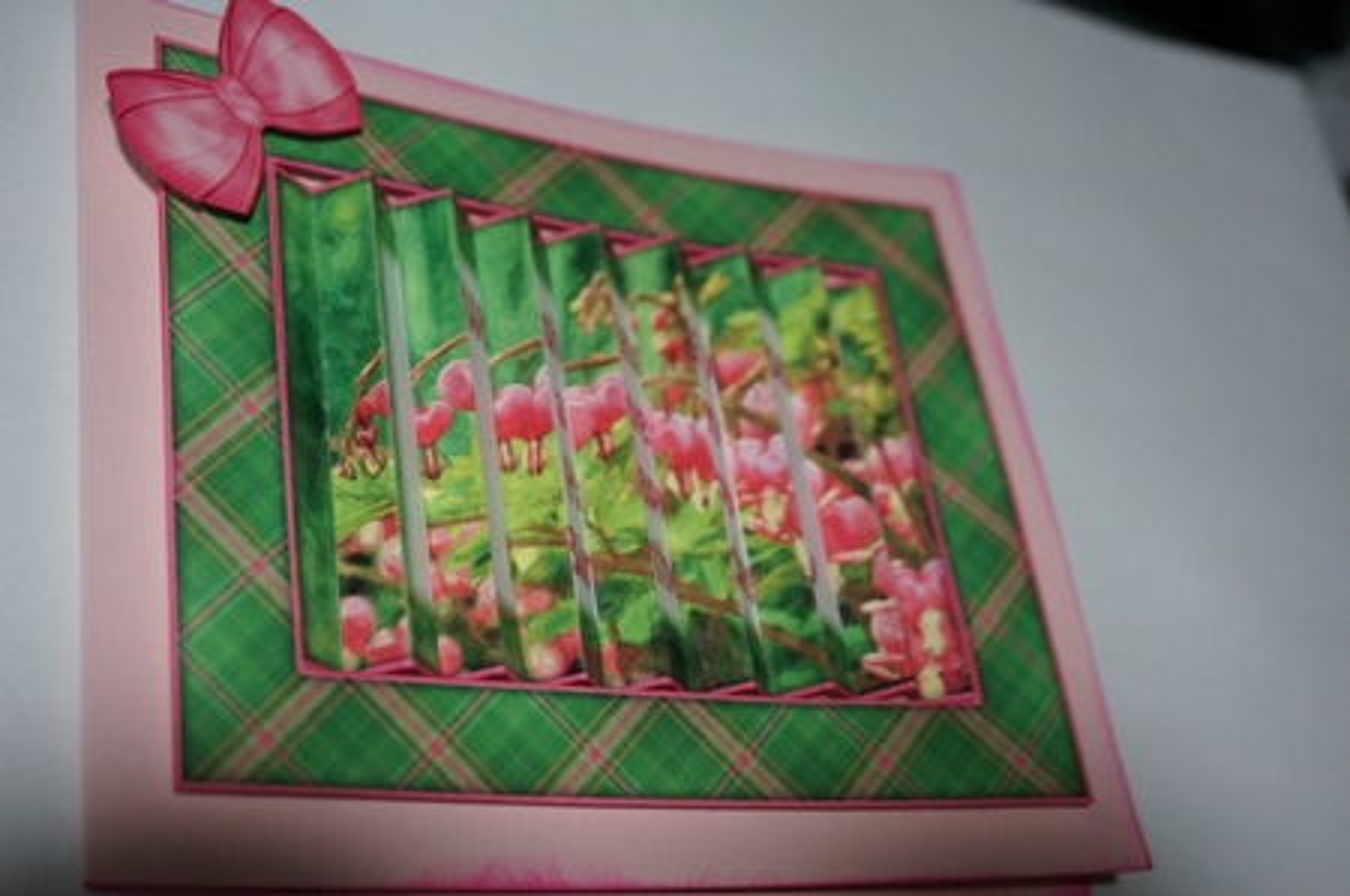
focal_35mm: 51
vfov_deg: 26.4
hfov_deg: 38.9
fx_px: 1910
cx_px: 675
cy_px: 448
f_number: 5
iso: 2000
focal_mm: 34
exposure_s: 1/160
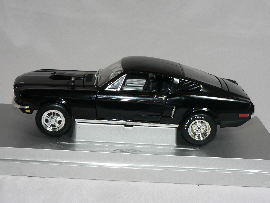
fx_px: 515
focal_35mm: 66
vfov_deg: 22.3
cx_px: 135
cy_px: 102
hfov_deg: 29.4
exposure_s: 1/60
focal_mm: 11
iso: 80
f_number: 3.2
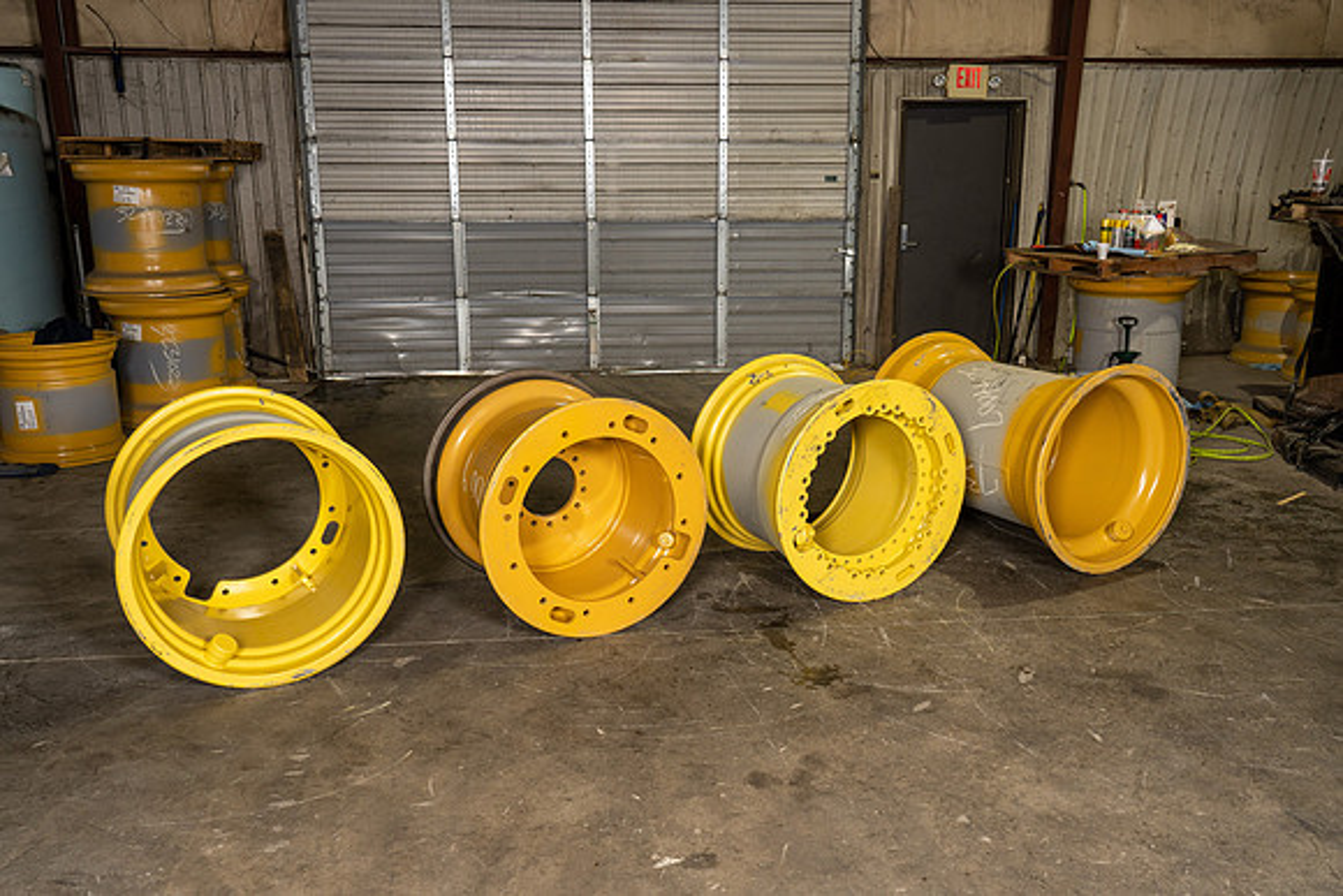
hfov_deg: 60.3
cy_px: 448
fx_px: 1157
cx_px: 672
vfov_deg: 42.3
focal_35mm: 31
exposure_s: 1/60
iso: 800
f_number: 5.6
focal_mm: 31
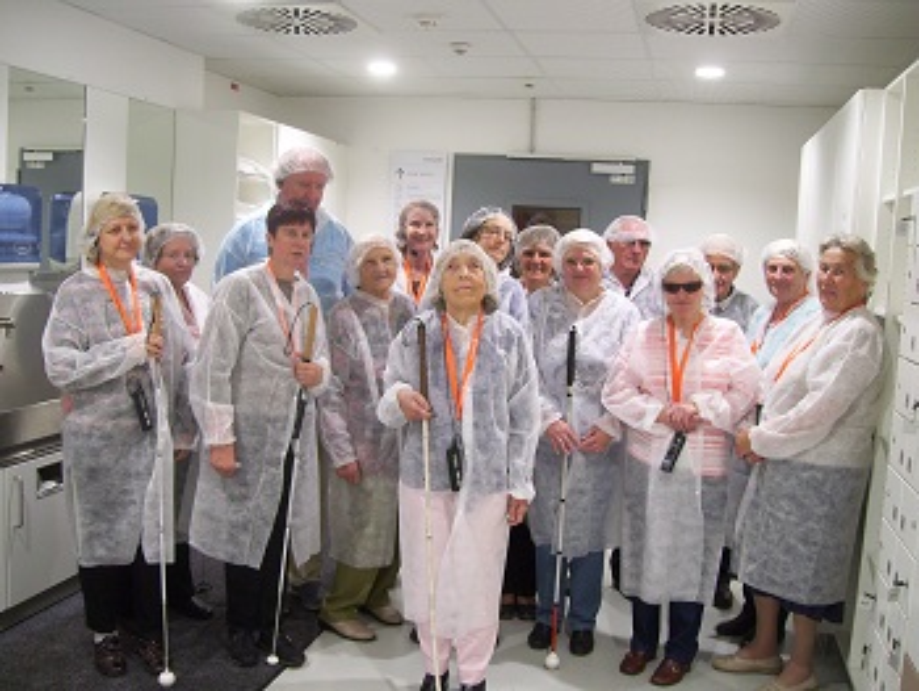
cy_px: 346
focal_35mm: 36
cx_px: 460
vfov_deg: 39.7
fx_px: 956
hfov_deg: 51.3
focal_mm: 6
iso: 160
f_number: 2.7
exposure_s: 1/25
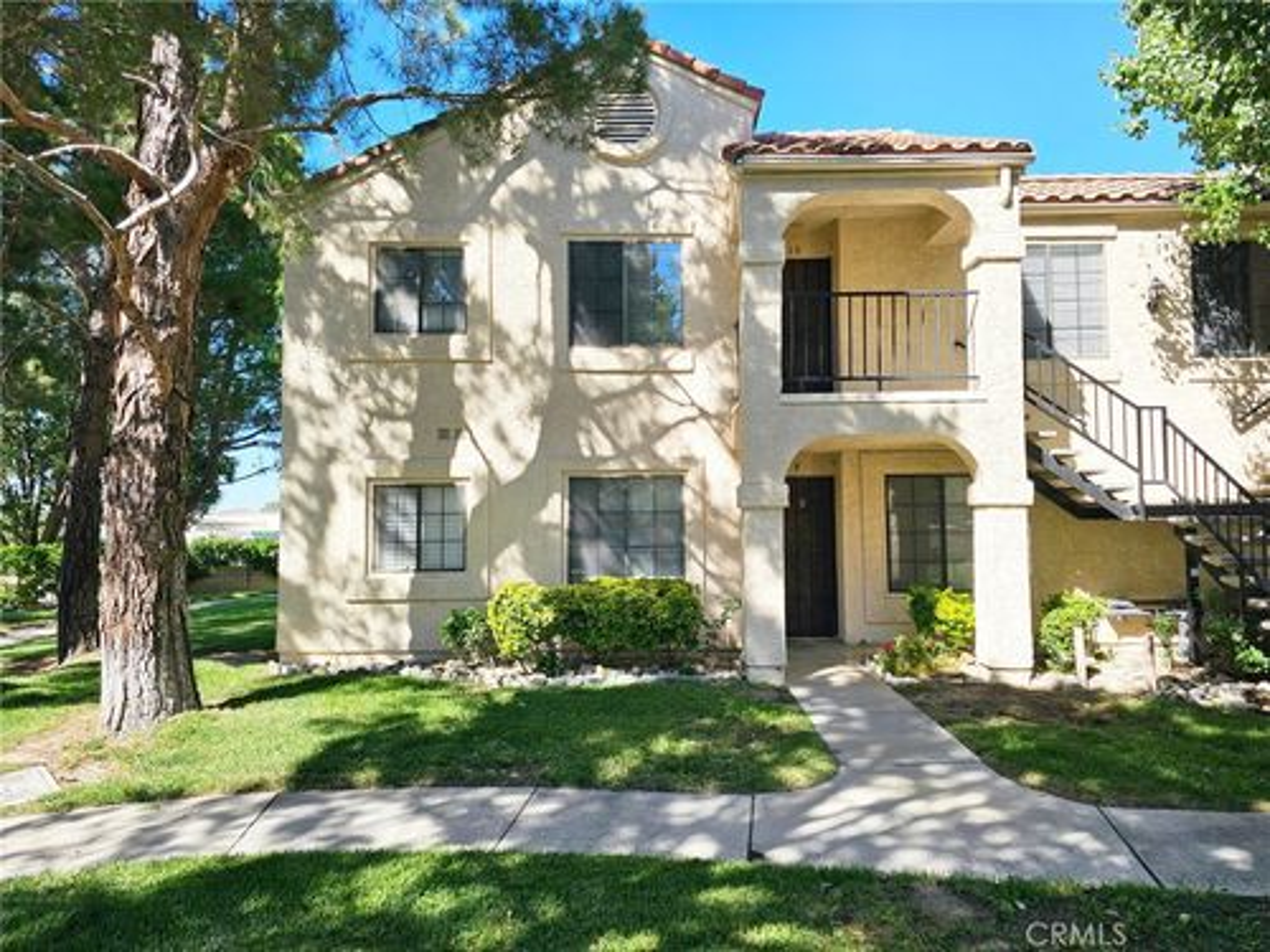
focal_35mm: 23
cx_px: 635
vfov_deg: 58.9
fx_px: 844
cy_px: 476
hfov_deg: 73.9
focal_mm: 6.3
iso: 10
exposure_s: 1/465
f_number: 1.7
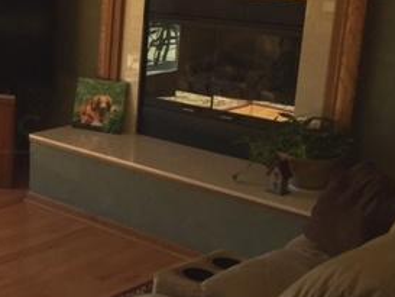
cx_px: -52
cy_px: 135
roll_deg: +0.0
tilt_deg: -14.0
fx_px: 776
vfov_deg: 21.6
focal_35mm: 68
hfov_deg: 26.1
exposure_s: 1/332
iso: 32
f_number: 2.2
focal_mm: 4.15
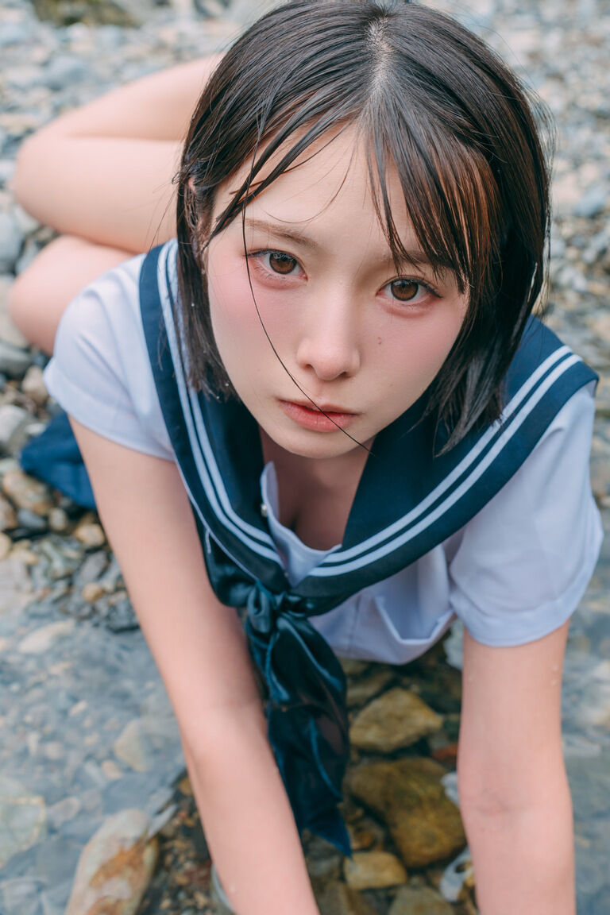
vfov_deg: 45.4
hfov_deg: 31.2
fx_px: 1093
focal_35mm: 43
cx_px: 305
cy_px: 458
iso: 250
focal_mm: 43
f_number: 5.6
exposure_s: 1/640
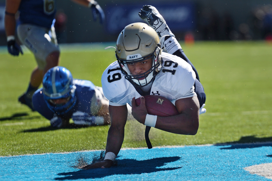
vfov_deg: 6.9
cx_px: 136
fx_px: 1511
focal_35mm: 200
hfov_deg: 10.3
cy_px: 90
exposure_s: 1/4000
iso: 200
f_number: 2.8
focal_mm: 200
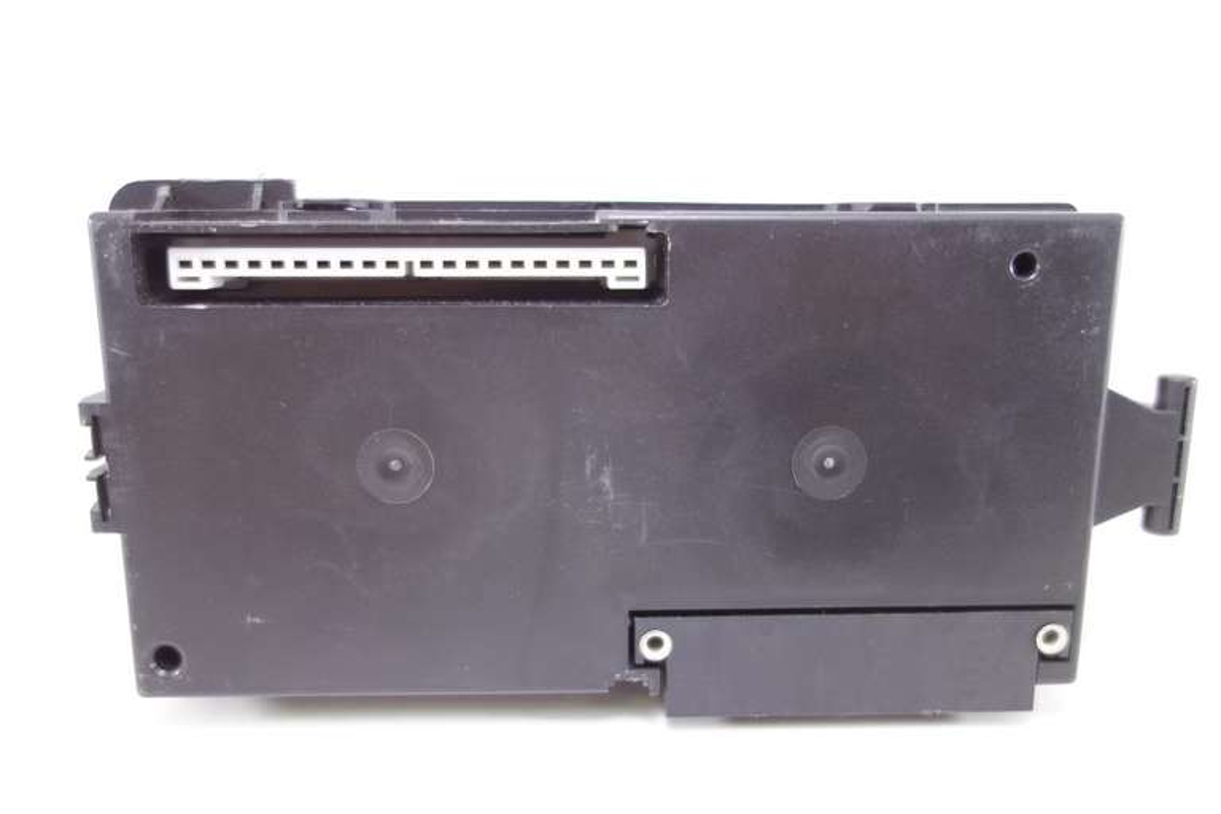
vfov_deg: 46.4
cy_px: 407
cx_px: 610
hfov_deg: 65.5
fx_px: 950
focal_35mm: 28
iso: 125
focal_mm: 10.4
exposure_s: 1/40
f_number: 1.8
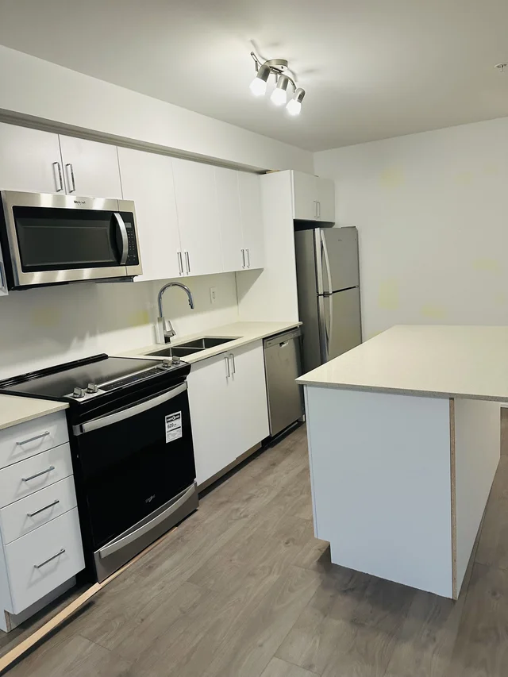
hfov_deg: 56.8
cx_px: 254
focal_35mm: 24
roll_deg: +4.2
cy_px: 338
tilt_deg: -4.8
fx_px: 469
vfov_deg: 71.6
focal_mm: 6.86
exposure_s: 1/120
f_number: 1.78
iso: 200
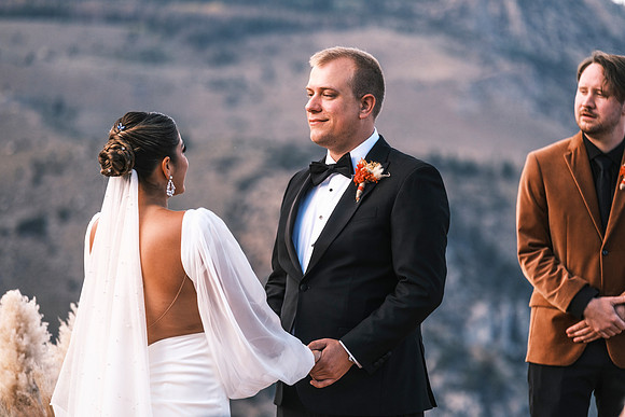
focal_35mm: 186
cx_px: 312
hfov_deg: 11.1
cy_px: 208
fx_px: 3230
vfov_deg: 7.4
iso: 400
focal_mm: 124.3
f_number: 2.8
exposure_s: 1/1100
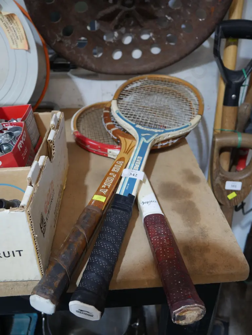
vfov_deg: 56.8
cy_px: 168
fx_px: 310
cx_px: 126
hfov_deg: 44.2
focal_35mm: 32
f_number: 3.6
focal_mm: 16
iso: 500
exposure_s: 1/60
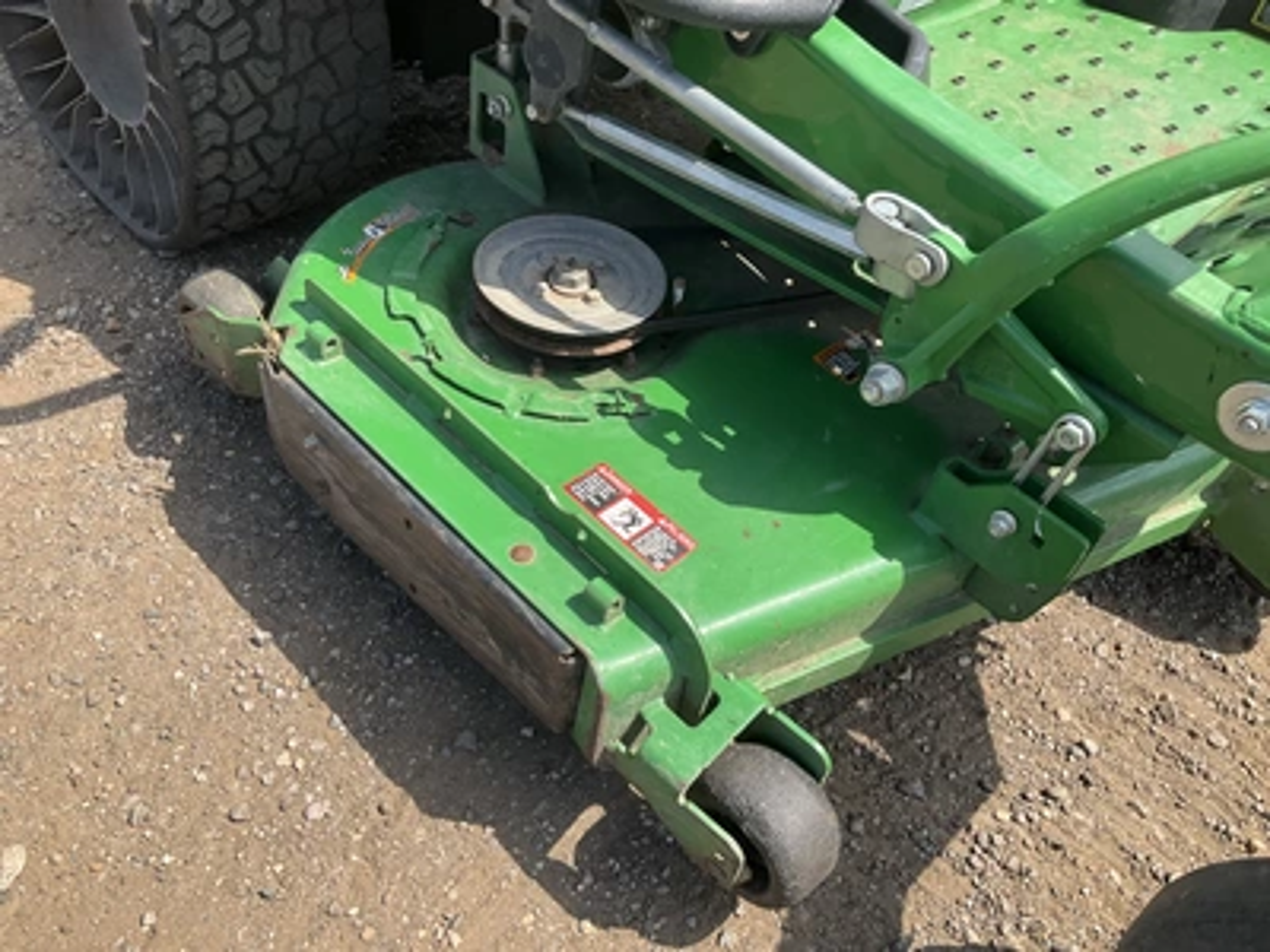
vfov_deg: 48.2
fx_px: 1064
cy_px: 476
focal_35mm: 29
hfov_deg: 61.7
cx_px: 635
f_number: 1.8
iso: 25
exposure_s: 1/869
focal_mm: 3
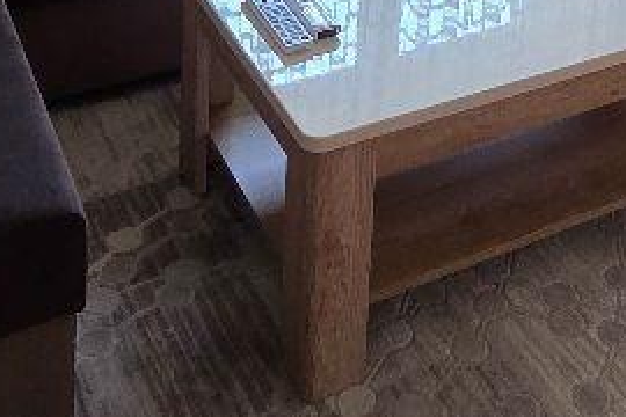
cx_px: 436
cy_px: -396
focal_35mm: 60
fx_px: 1043
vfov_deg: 17.1
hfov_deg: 33.0
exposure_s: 1/100
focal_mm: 2.2
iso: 250
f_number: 2.2
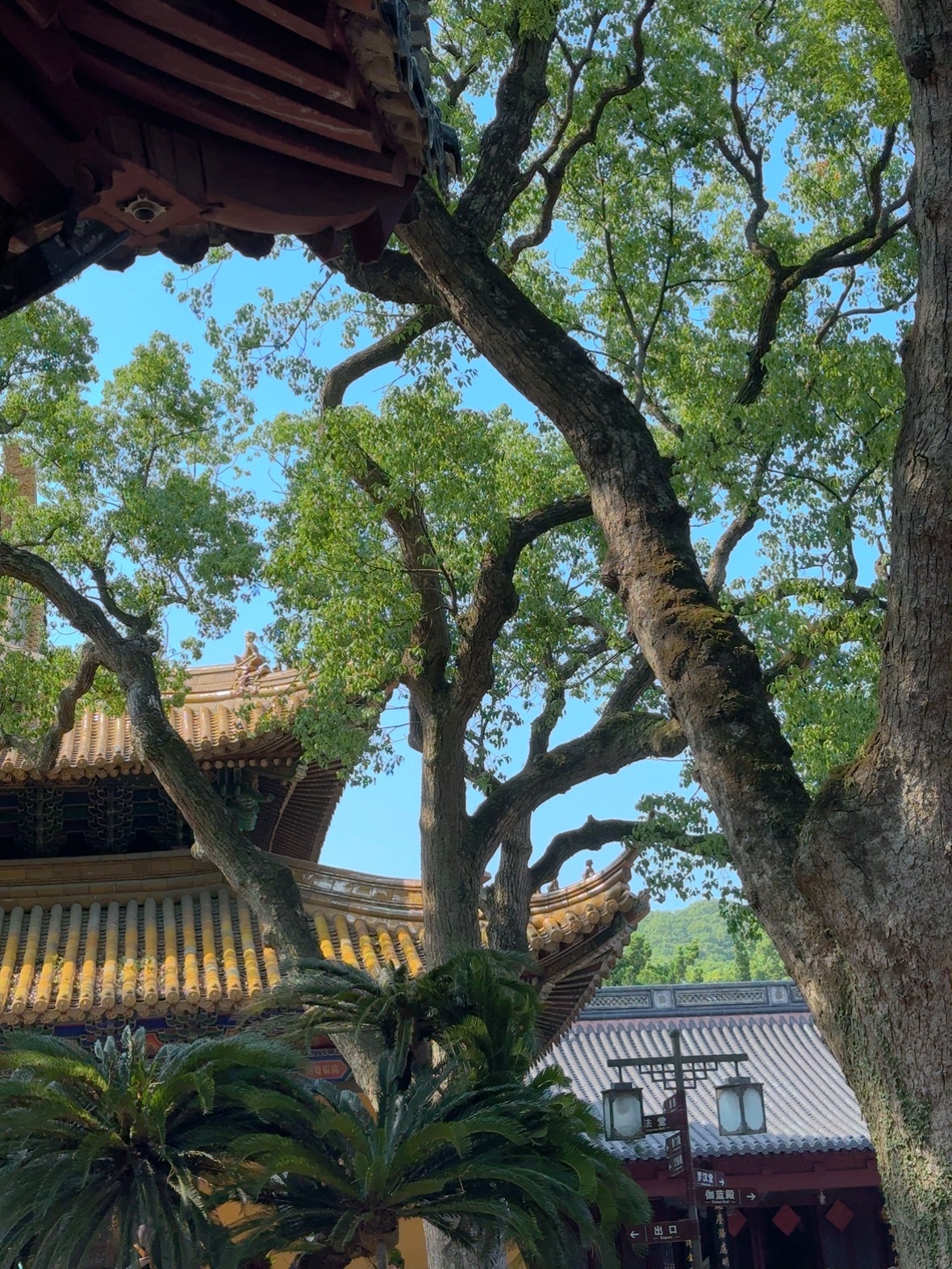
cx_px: 476
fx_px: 2126
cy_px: 634
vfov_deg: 33.2
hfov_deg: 25.2
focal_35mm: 58
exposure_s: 1/1637
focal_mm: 6.76
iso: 64
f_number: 1.78
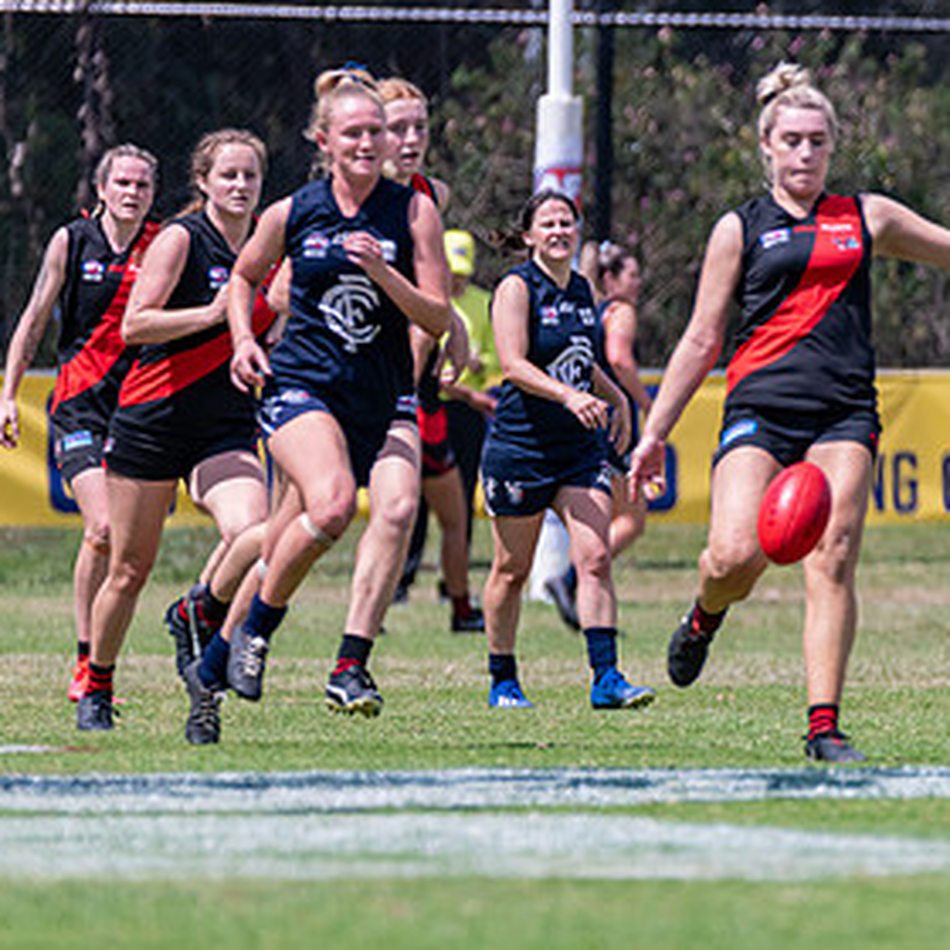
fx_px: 27013
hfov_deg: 2.0
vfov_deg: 2.0
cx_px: 734
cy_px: 563
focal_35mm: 870
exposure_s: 1/2500
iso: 800
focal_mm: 420
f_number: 6.3
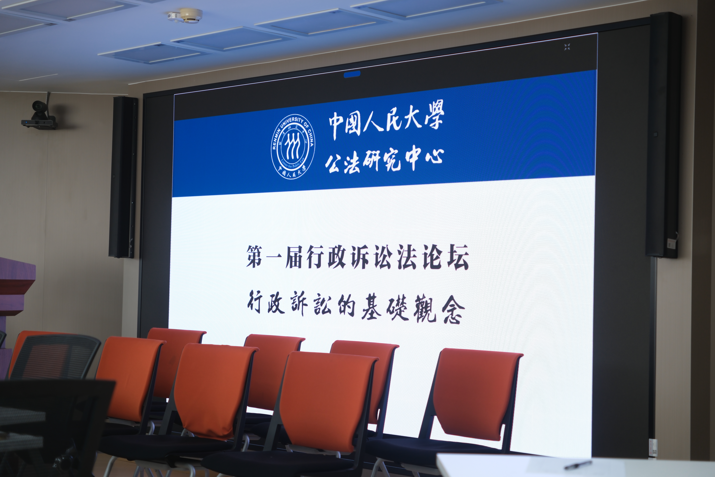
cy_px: 238
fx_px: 1192
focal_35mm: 60
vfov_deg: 22.6
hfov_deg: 33.4
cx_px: 358
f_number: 2.8
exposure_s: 1/85
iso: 160
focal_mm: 40.3
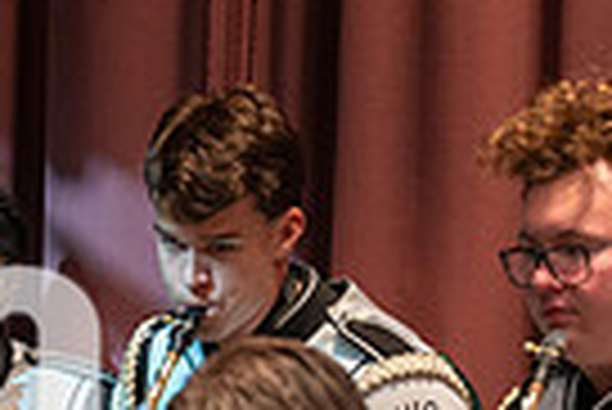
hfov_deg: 6.8
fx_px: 5071
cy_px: 478
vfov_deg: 4.6
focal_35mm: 298
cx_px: -238
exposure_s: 1/500
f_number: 2.8
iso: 1250
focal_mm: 70
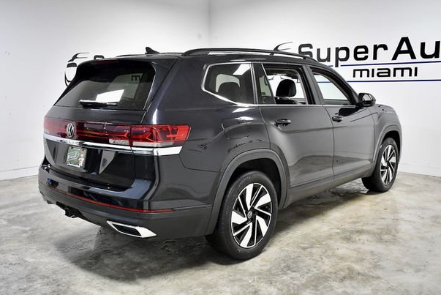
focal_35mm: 35
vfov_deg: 37.9
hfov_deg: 54.4
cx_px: 218
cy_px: 141
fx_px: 429
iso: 2500
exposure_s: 1/320
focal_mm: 22
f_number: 4.5
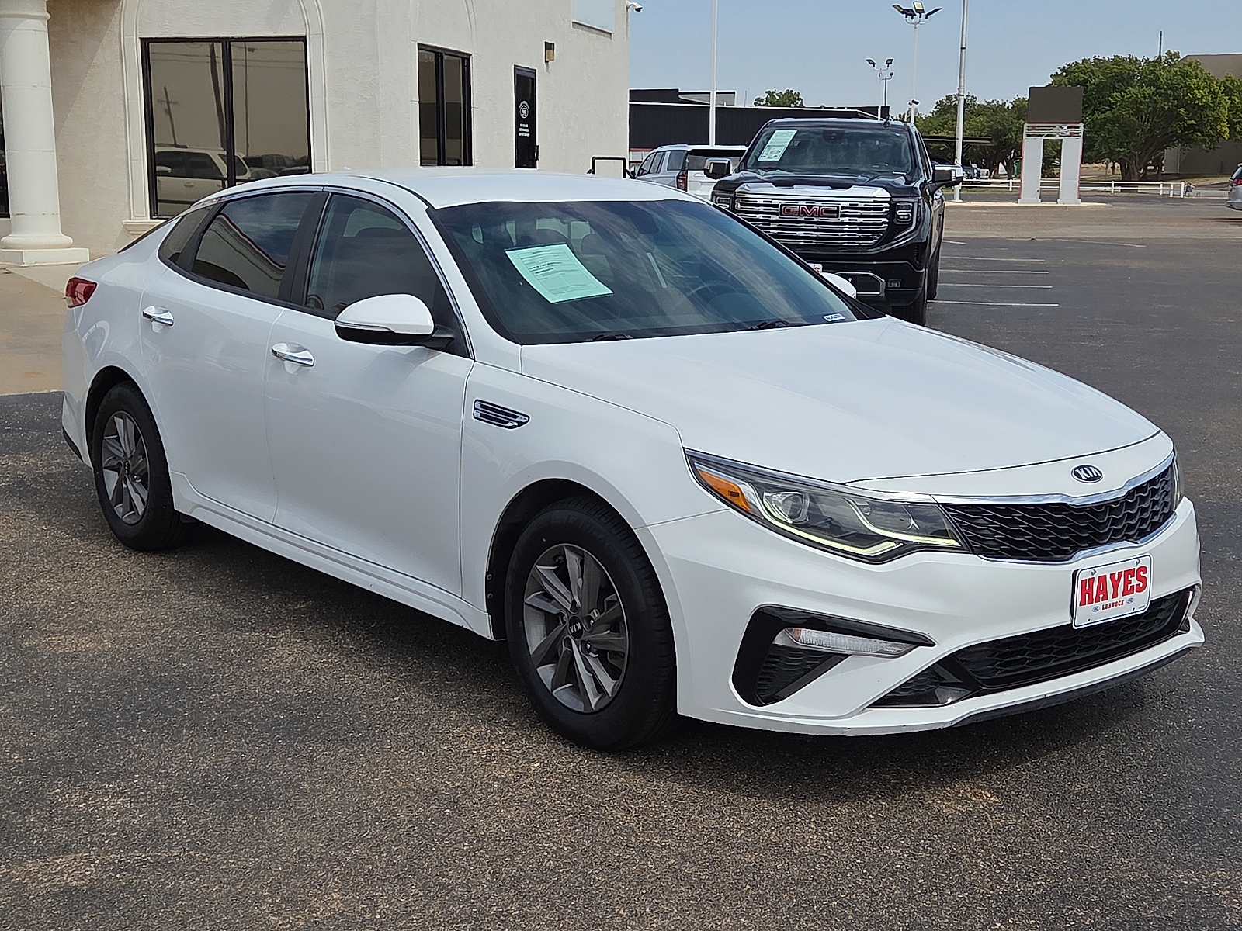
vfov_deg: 32.2
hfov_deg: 42.1
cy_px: 466
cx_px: 621
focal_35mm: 45
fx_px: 1615
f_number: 1.8
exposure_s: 1/10000
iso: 76
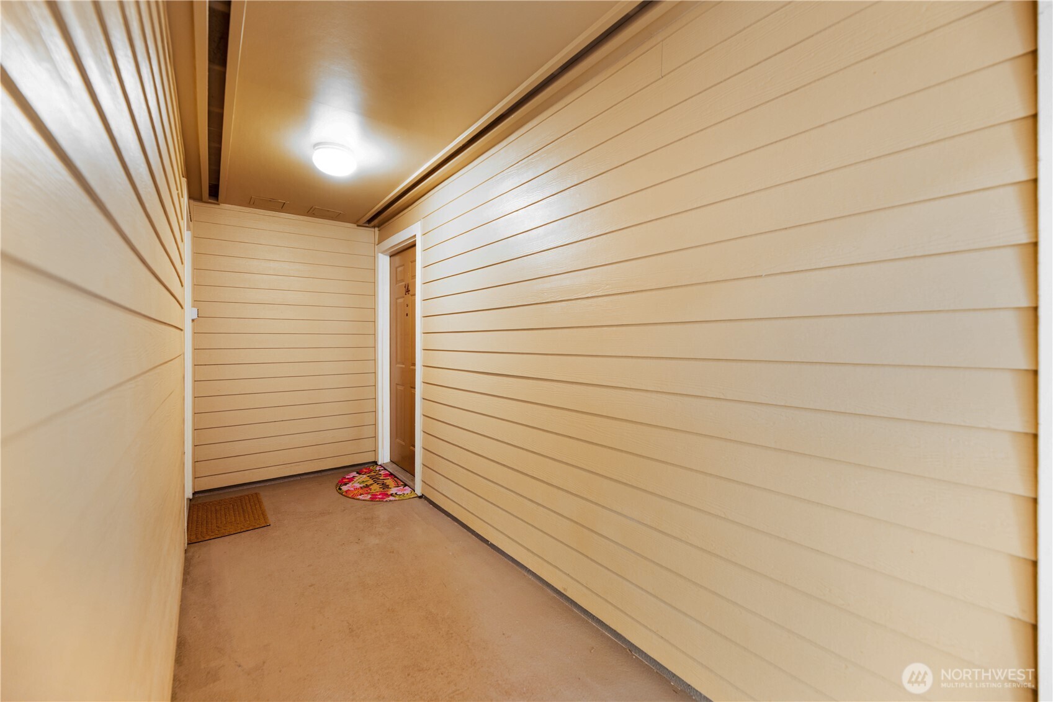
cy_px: 351
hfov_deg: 104.3
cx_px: 526
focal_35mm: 14
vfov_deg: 81.2
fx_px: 409
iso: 200
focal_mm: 14
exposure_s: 1/40
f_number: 5.6
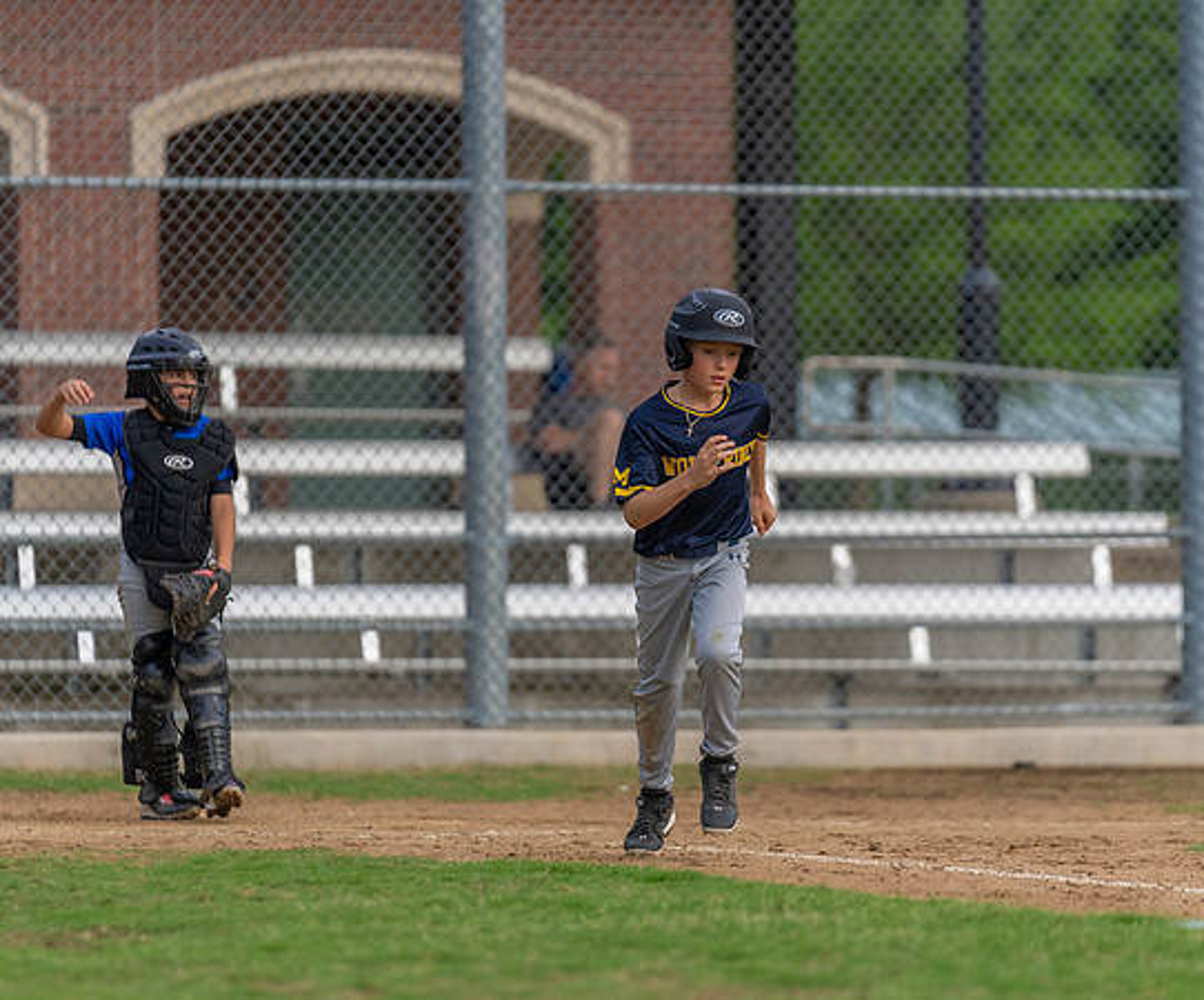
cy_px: 555
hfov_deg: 7.3
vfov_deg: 6.0
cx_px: 682
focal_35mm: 262
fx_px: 9485
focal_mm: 200
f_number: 2.8
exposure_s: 1/1000
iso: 1000
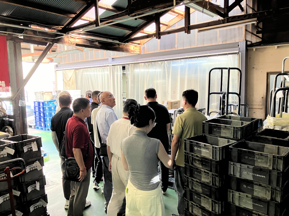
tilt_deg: -6.9
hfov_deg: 63.4
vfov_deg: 49.7
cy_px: 108
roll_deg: +0.6
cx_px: 144
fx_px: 234
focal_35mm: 28
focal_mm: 3.99
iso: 64
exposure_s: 1/60
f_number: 1.8
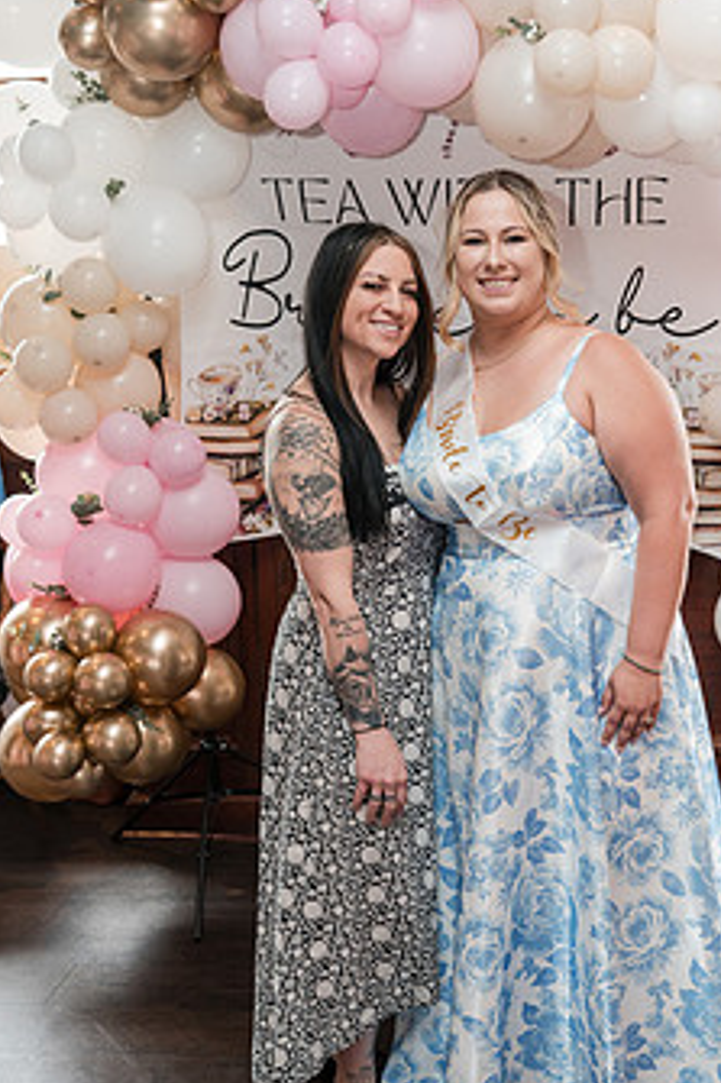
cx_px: 479
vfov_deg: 41.9
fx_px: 1413
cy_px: 550
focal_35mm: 47
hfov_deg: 28.4
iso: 2500
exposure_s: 1/250
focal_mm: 35
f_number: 4
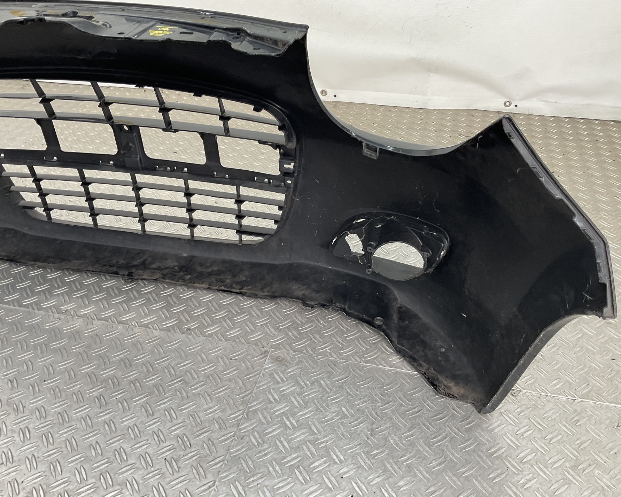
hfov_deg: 55.6
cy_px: 259
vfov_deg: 45.8
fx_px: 588
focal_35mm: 32
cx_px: 302
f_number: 1.8
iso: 32
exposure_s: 1/100
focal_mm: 3
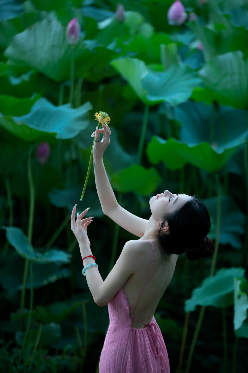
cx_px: 124
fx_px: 1488
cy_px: 186
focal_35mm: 144
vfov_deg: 14.3
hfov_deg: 9.5
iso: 100
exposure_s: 1/160
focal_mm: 145
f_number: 2.8
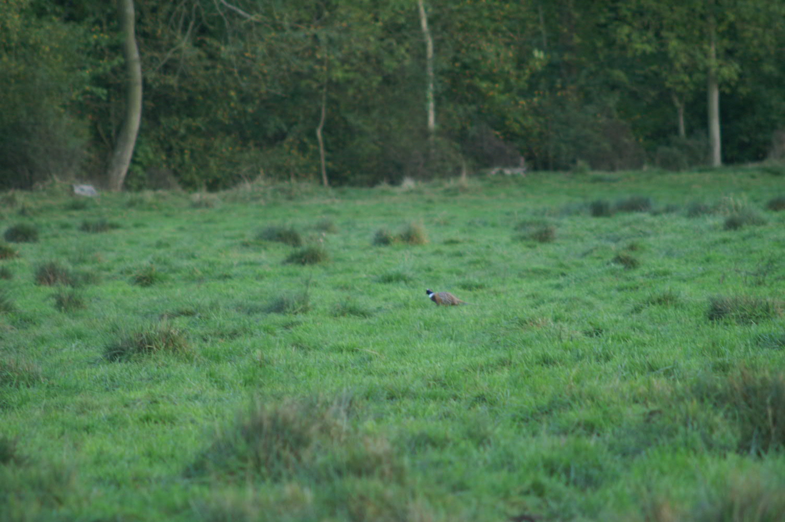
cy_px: 261
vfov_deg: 3.0
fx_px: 9804
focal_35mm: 450
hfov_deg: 4.6
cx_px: 392
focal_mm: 300
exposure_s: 1/100
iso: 400
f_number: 5.6
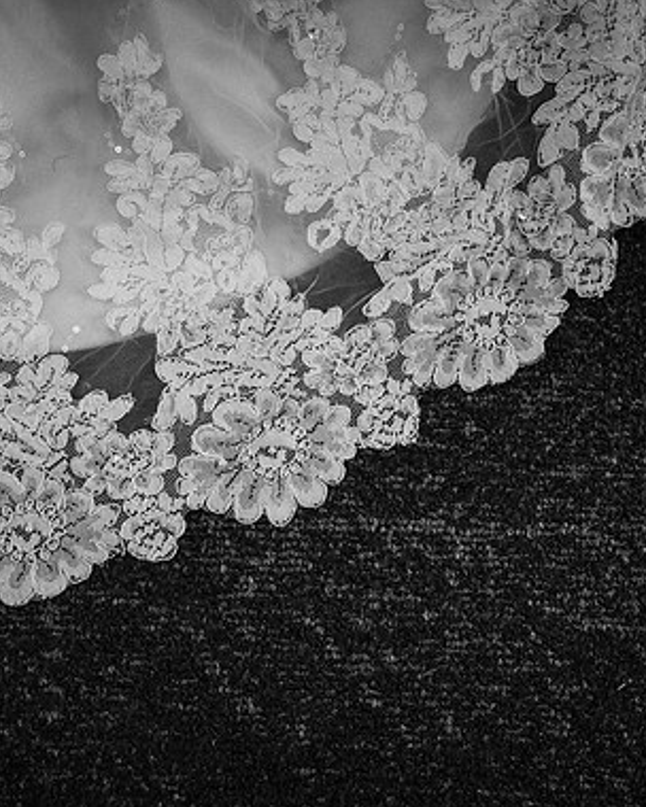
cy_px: 400
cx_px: 340
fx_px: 1984
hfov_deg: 18.5
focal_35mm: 83
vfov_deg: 23.0
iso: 800
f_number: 2.8
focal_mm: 58
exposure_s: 1/200
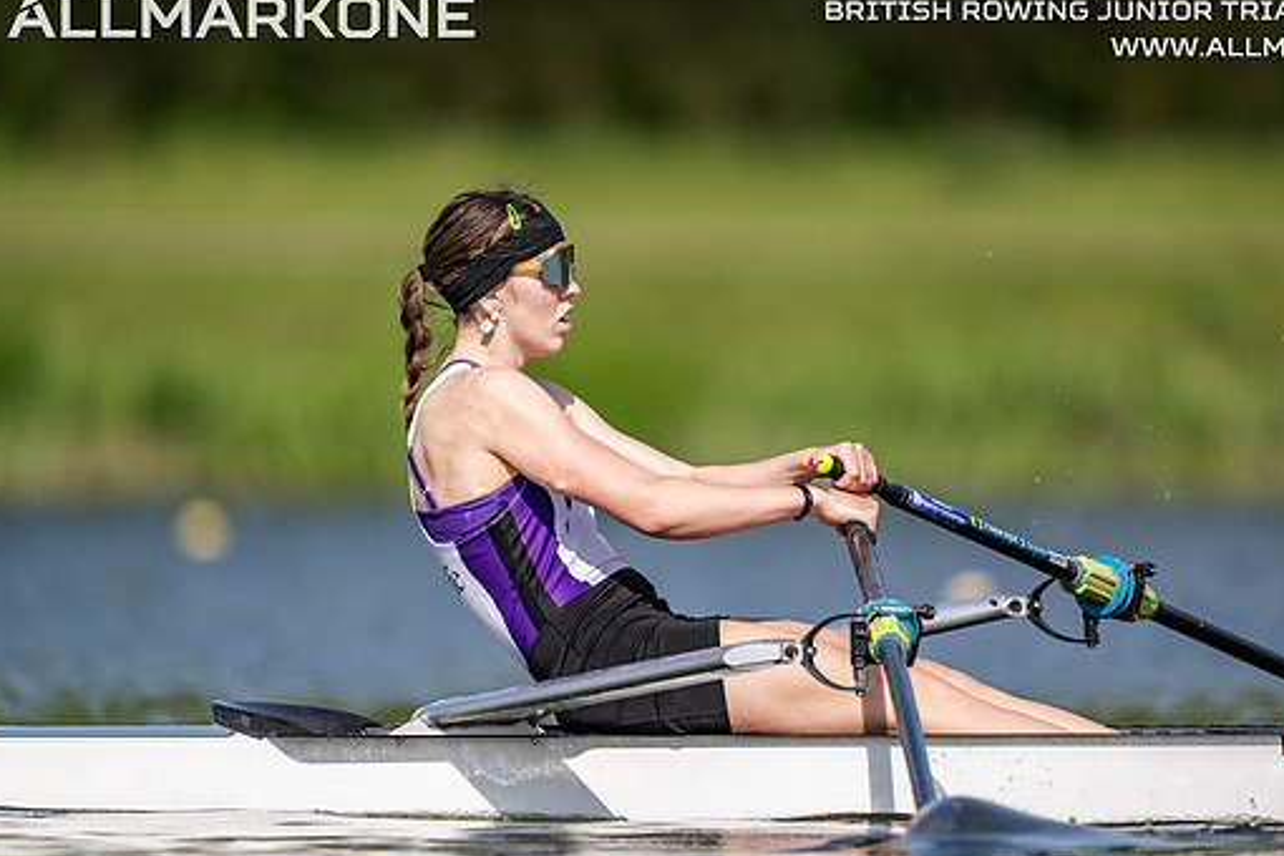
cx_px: 715
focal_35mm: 682
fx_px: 24323
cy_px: 449
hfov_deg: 3.0
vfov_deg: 2.0
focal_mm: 600
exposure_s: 1/2500
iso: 220
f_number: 4
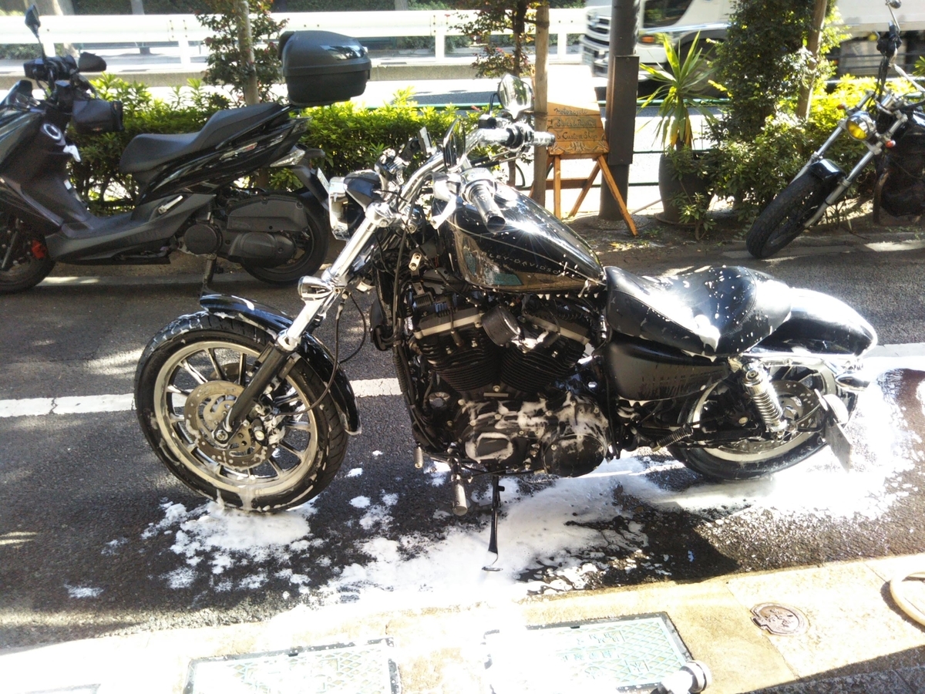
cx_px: 462
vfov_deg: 46.8
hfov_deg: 60.0
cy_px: 347
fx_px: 802
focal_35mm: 30
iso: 55
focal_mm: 4
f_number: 2.2
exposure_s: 1/160
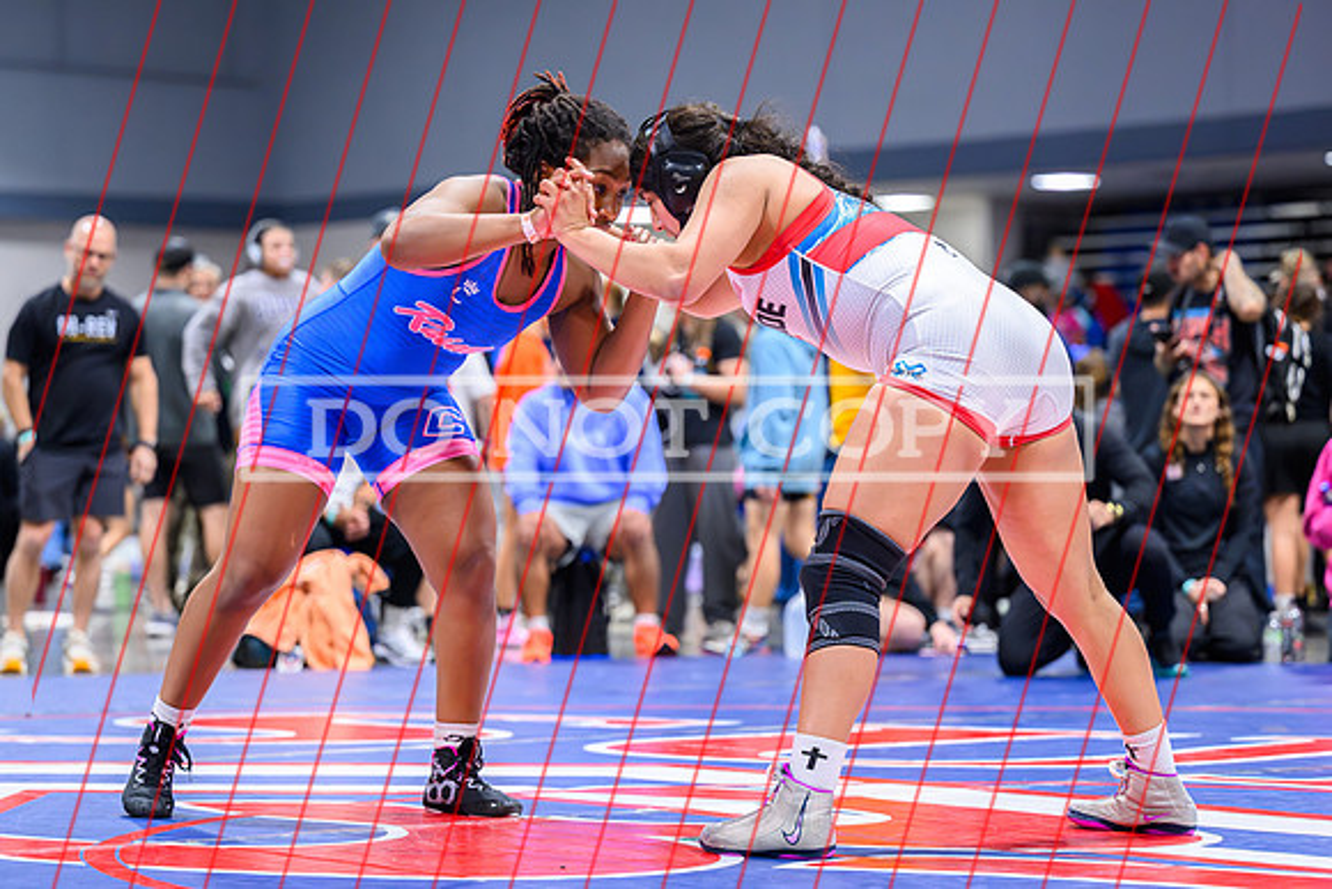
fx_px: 3983
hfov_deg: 19.0
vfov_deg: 12.7
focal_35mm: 108
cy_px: 438
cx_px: 659
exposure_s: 1/800
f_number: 2.8
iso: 4000
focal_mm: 92
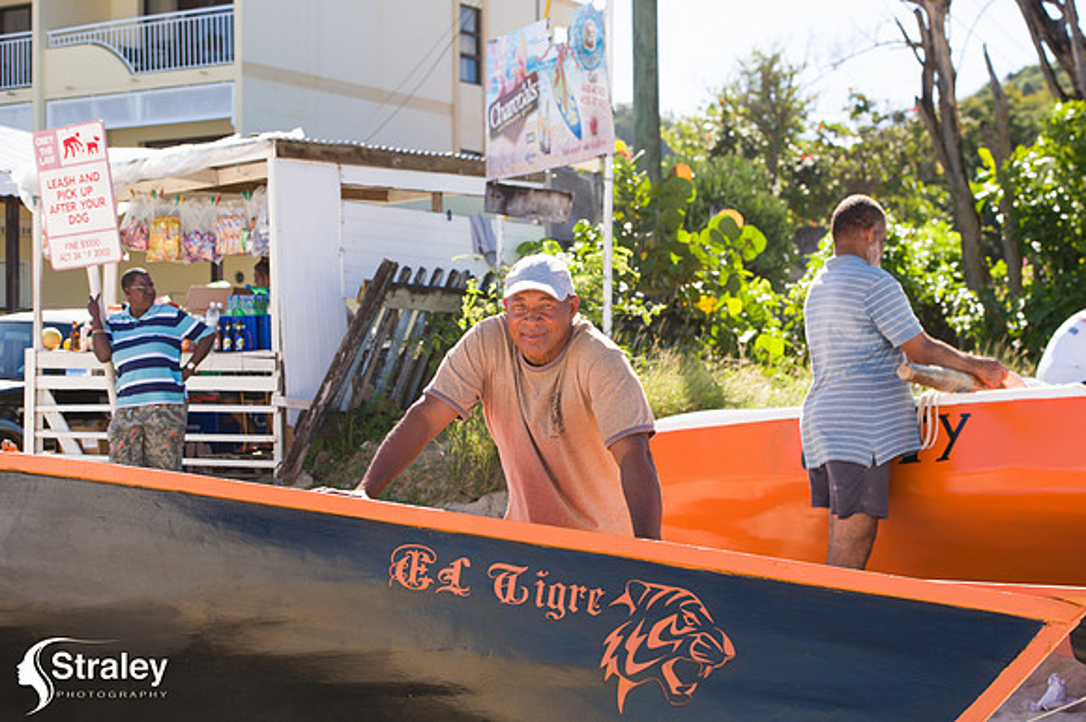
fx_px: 2110
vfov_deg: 19.4
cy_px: 361
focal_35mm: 70
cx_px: 543
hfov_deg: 28.9
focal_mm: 70
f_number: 8
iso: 100
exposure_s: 1/160
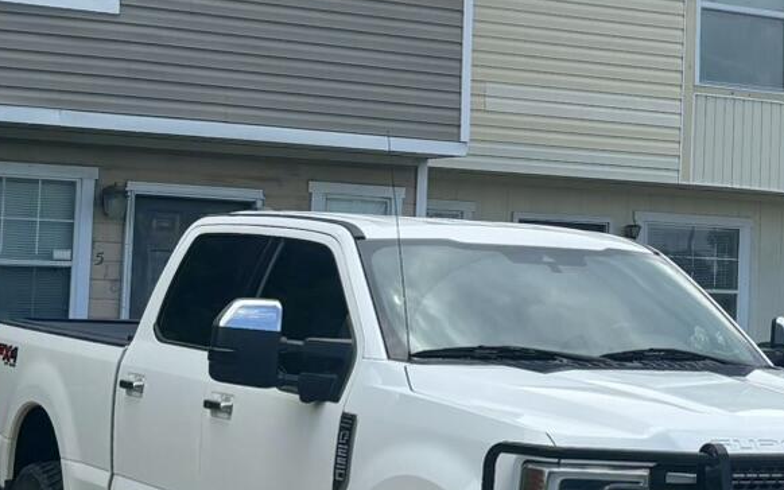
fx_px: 2073
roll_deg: -1.6
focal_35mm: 97
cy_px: 179
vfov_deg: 13.5
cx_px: 761
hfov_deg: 20.8
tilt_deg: +3.8
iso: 50
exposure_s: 1/3534
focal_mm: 5.96
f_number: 1.6
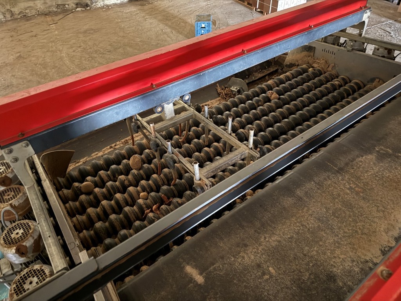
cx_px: 200
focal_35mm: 24
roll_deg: +0.8
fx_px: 278
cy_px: 150
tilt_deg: -42.1
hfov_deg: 71.6
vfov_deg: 56.8
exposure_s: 1/9
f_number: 1.78
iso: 1600
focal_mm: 6.76
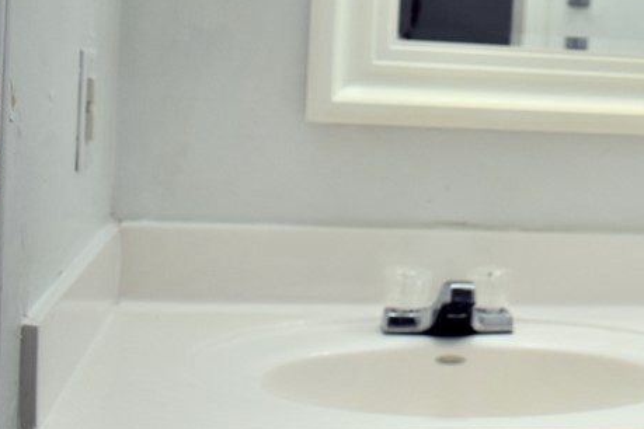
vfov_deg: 19.0
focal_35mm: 71
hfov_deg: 25.9
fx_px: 1270
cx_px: 744
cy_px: 90
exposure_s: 1/80
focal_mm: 20
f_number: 4.5
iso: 400
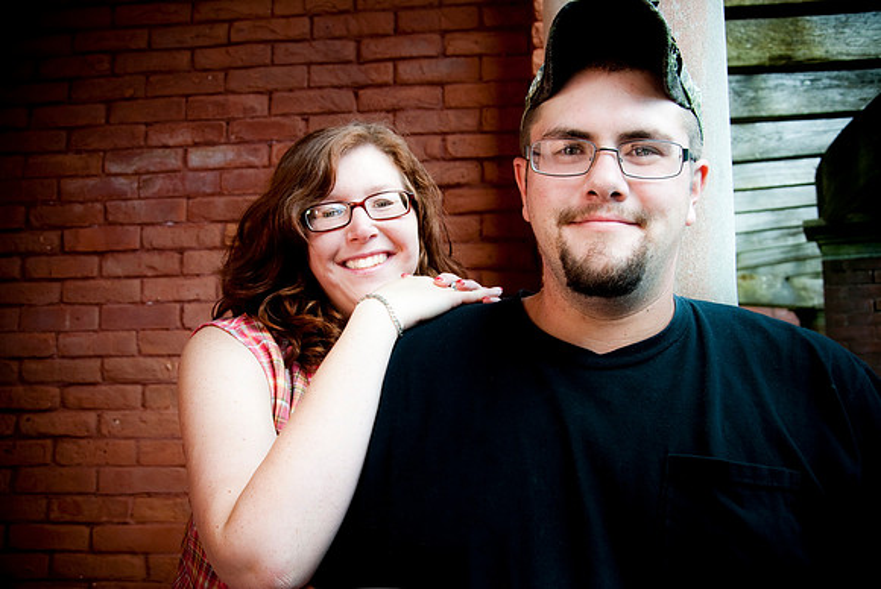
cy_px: 294
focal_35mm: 33
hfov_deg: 57.2
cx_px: 440
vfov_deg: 40.1
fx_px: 808
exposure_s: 1/80
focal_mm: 22
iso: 200
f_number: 4.5
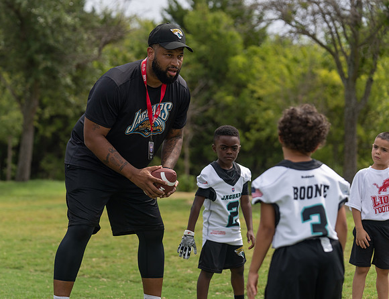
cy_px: 147
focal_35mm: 126
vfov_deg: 11.9
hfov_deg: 15.4
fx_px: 1434
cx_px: 161
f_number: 4
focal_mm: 113
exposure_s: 1/1250
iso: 125
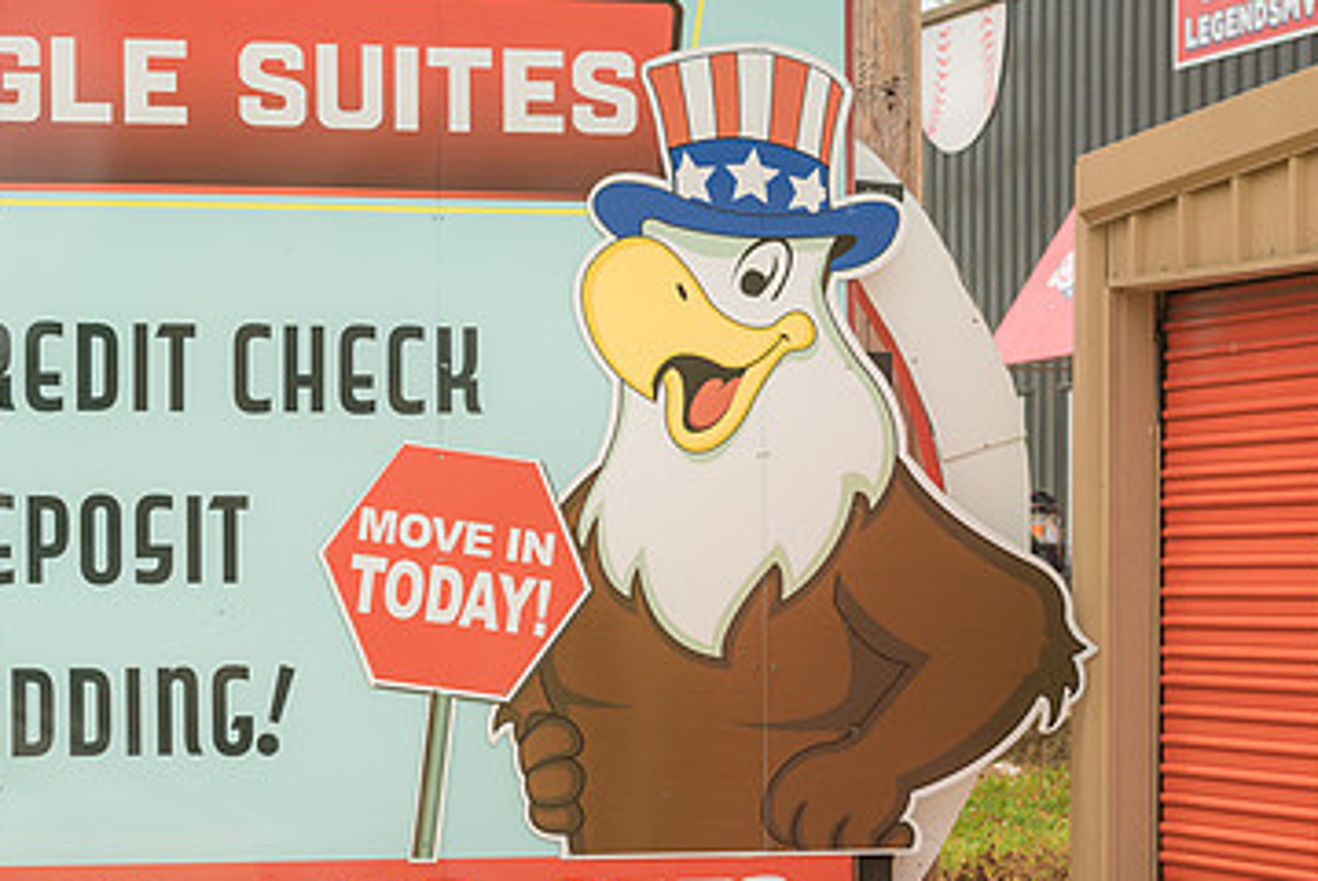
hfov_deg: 18.0
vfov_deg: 12.1
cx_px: 345
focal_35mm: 113
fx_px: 4140
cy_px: 523
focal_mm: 70
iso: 64
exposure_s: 1/250
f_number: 5.6
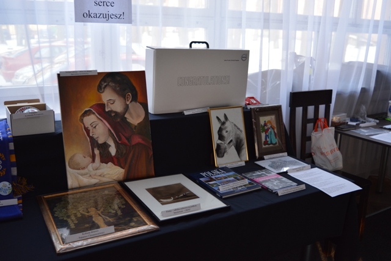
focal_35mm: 36
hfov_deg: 53.1
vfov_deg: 36.9
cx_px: 196
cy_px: 130
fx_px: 391
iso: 560
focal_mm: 24
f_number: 4
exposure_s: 1/60
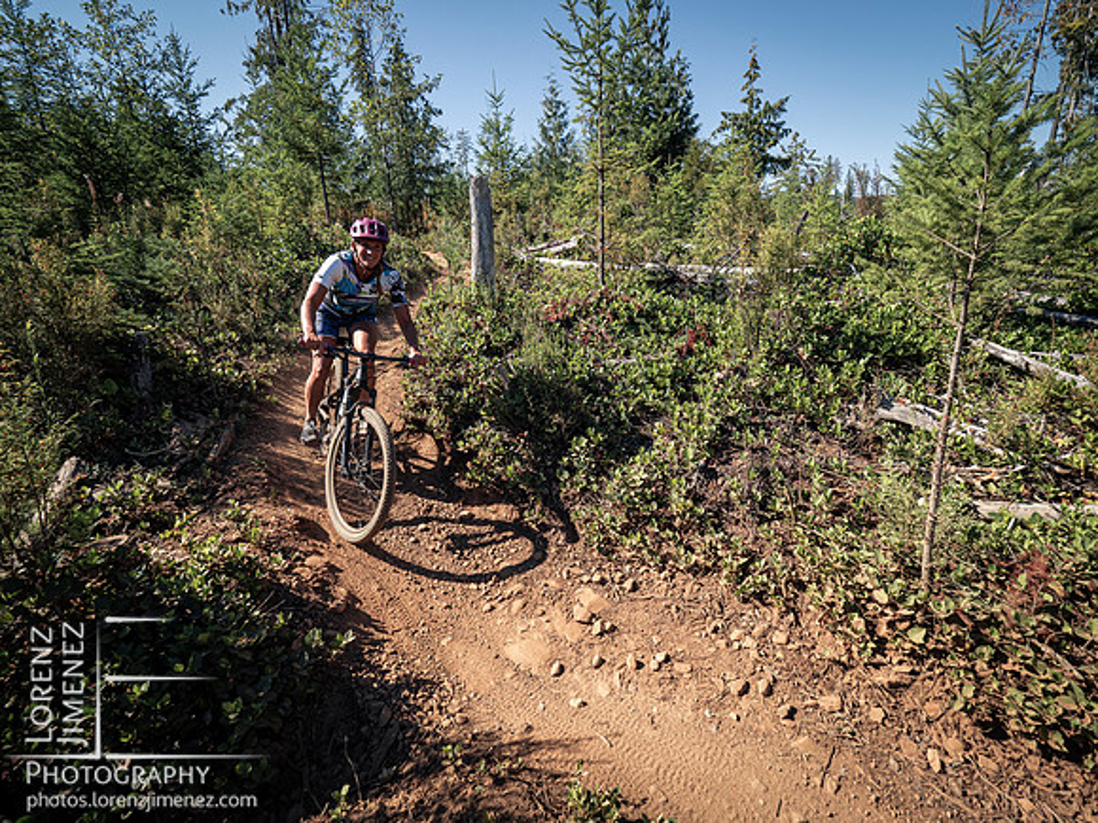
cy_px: 412
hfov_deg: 94.5
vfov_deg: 78.1
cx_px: 549
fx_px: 508
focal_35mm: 16
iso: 400
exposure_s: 1/1000
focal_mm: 8
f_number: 4
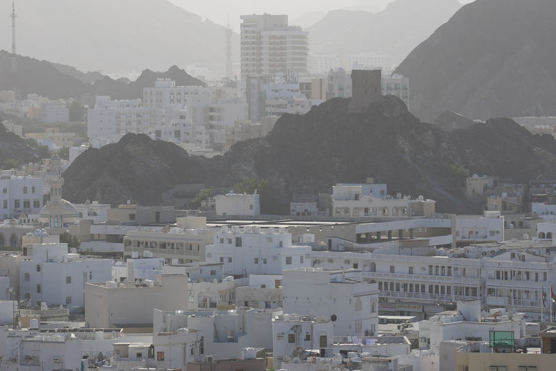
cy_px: 209
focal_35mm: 212
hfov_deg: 9.7
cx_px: 138
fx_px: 3274
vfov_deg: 6.5
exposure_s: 1/640
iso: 100
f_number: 8
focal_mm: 105
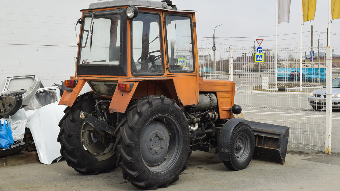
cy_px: 84
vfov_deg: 23.5
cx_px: 168
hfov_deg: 40.6
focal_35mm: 51
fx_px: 460
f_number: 9
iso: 200
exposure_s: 1/320
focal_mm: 32
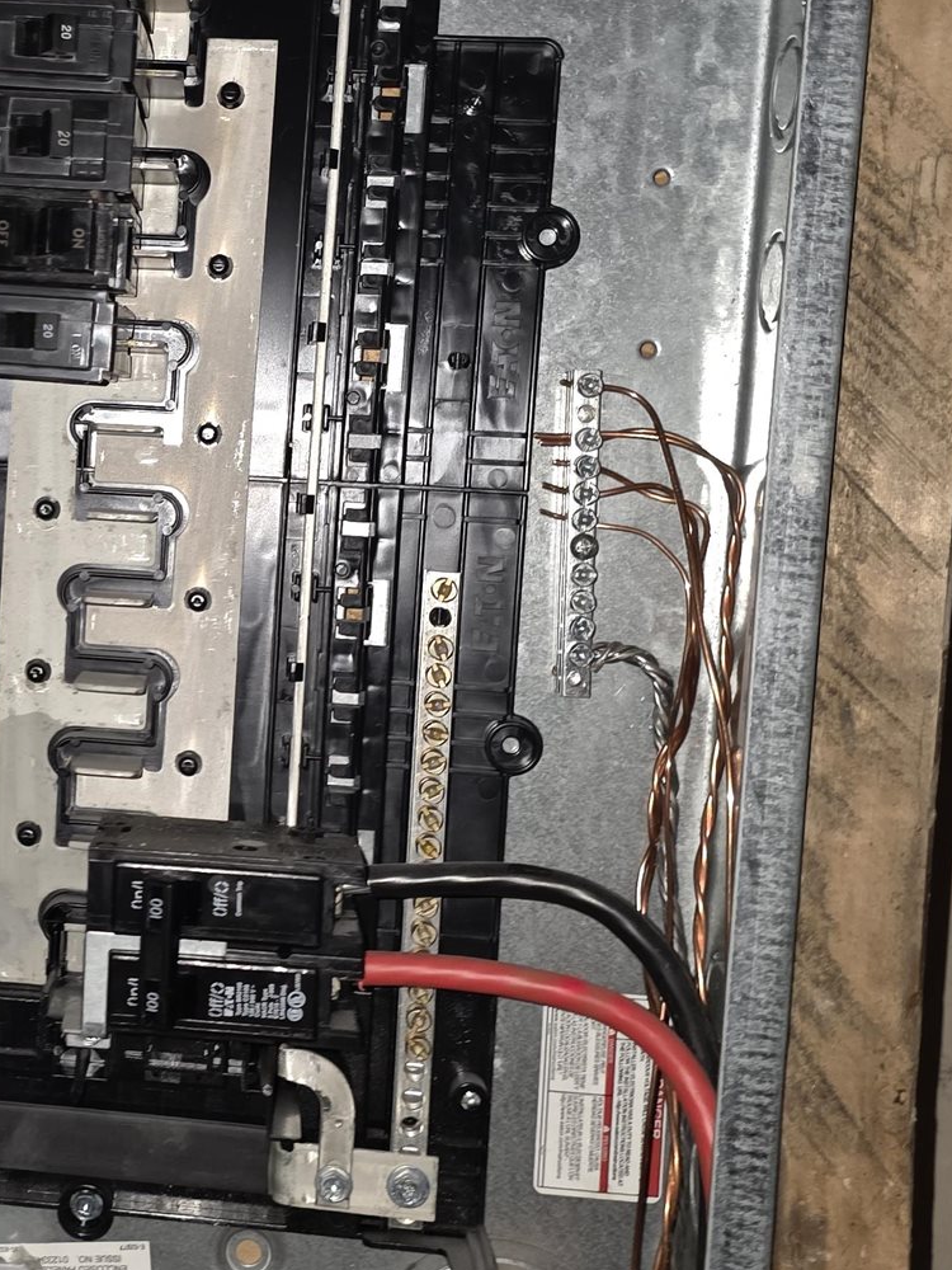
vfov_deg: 36.1
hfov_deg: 26.4
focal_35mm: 53
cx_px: 50
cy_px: 533
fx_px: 1943
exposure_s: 1/13.5
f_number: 1.7
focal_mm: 6.25
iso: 12500
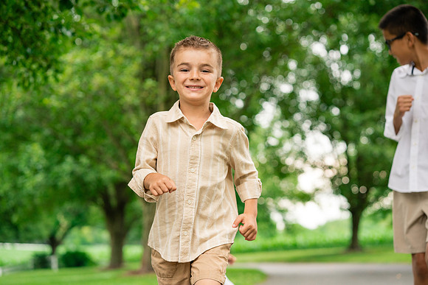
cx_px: 214
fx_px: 1011
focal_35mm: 85
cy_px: 142
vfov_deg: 16.1
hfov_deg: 23.9
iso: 500
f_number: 3.5
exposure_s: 1/500
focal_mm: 85
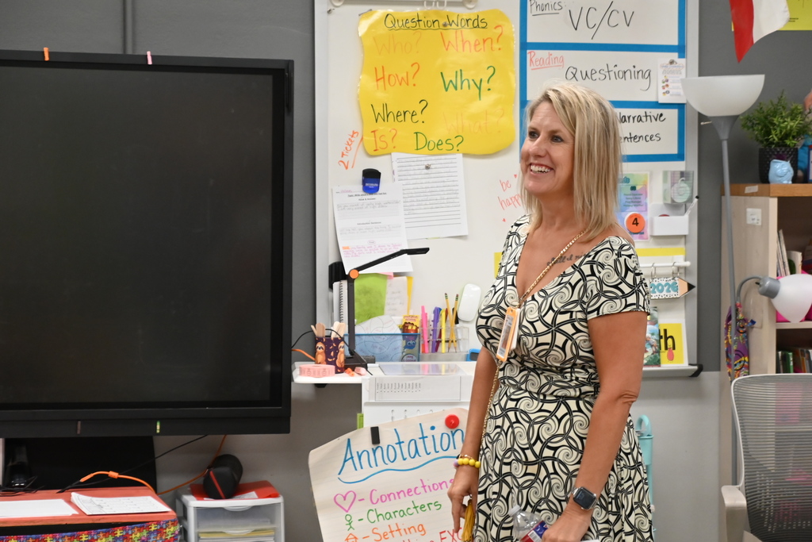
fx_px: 2098
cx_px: 406
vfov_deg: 14.7
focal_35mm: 93
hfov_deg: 21.9
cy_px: 271
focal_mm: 62
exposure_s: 1/160
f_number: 5
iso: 1800
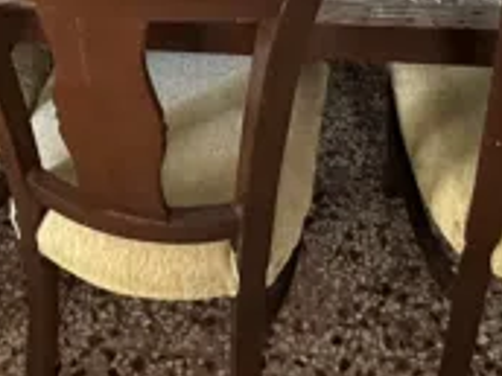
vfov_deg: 22.7
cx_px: 207
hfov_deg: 36.7
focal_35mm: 52
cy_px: -192
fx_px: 754
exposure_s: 1/54
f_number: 2.2
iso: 1250
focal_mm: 2.22
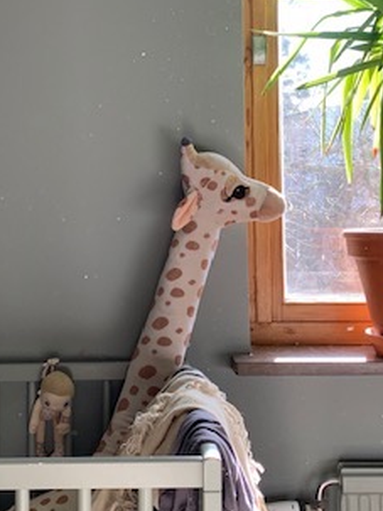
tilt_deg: +3.4
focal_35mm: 55
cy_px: 170
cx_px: 143
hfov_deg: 26.5
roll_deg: +0.2
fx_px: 812
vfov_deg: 34.6
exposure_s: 1/121
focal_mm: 4.25
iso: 32
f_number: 1.8
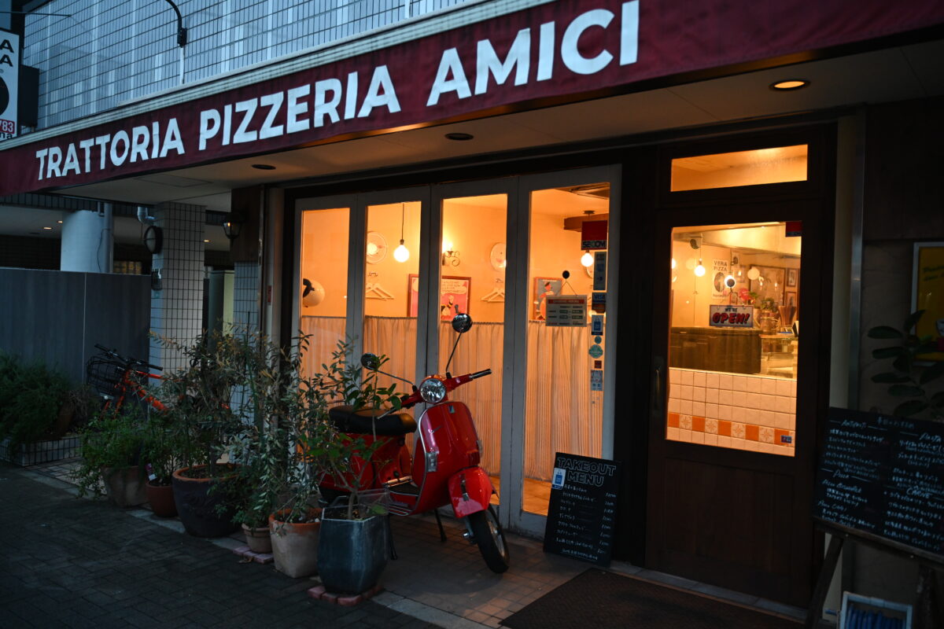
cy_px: 314
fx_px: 734
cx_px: 472
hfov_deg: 65.5
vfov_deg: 46.4
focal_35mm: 28
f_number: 2.8
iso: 1800
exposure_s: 1/125
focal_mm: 28
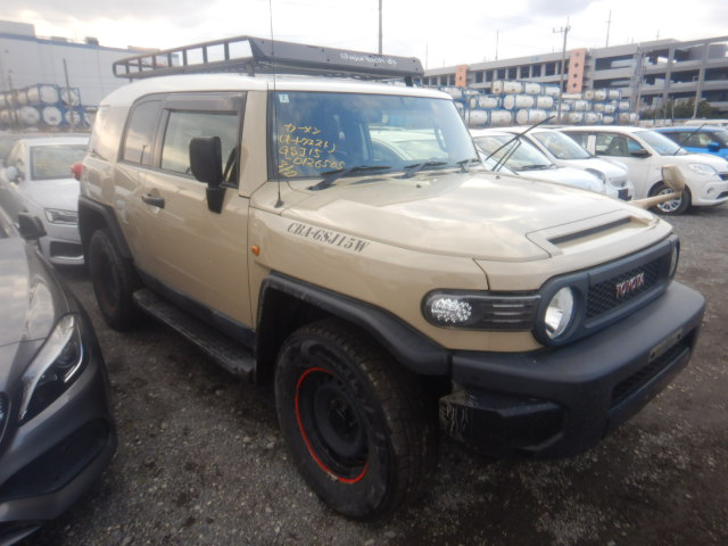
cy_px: 273
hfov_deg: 71.6
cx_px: 364
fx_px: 505
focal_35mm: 24
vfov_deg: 56.8
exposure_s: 1/60
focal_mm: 4.3
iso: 125
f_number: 2.8
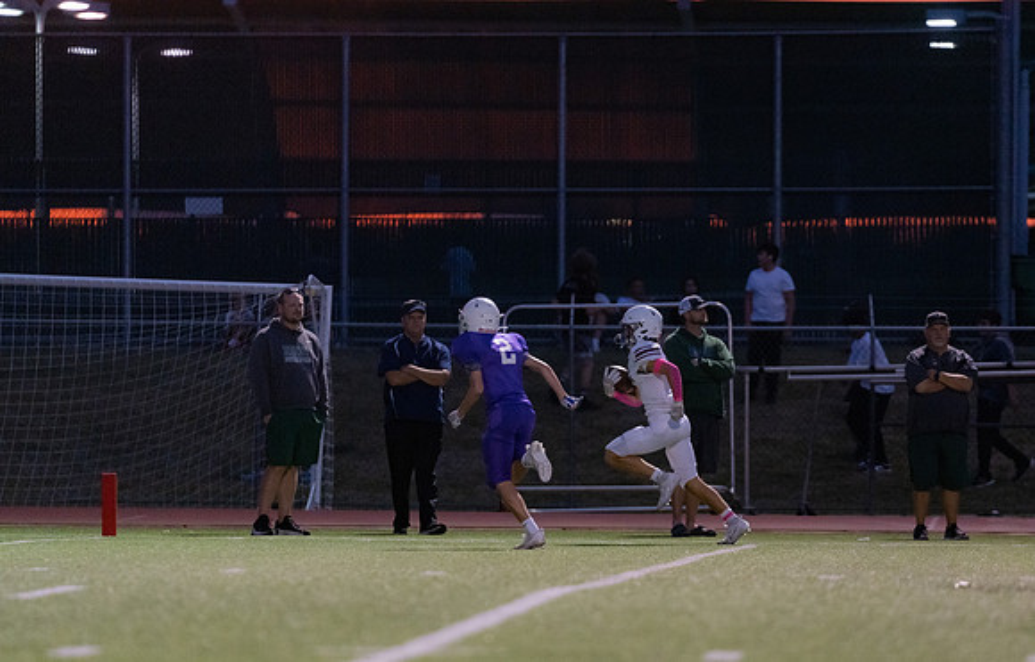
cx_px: 655
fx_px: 7277
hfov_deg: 8.1
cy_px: 436
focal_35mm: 256
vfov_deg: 5.2
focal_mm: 200
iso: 4000
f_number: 2.8
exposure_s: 1/1250
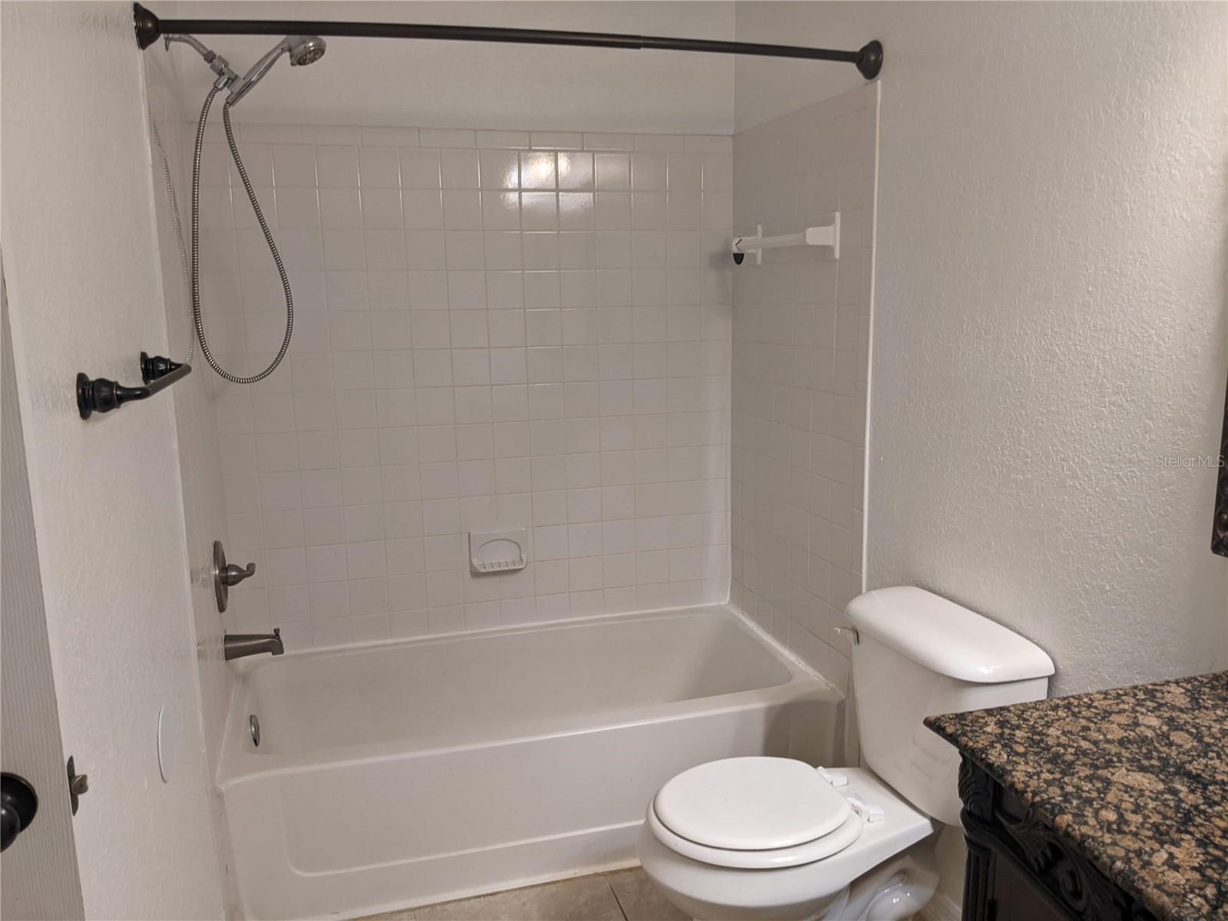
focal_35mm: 27
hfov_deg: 65.3
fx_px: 958
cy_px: 460
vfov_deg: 51.4
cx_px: 614
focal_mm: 4.44
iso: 61
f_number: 1.8
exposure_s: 1/24
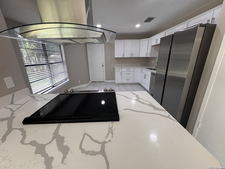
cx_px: 112
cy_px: 84
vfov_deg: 85.7
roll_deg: +0.2
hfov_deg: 102.1
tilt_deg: -17.9
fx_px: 91
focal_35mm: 14
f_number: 2.2
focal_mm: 2.22
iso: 125
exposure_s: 1/120
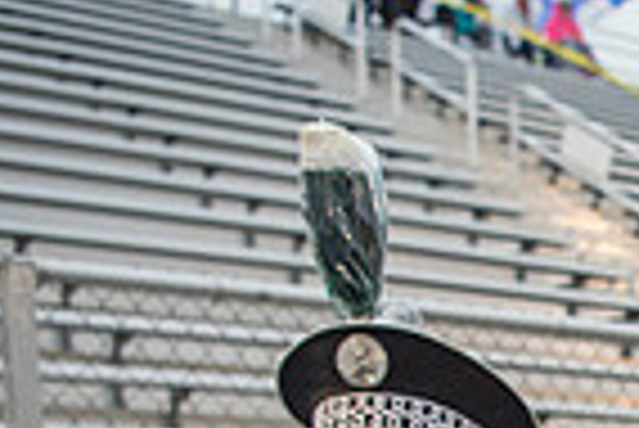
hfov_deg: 17.6
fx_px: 1741
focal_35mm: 98
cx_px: 1080
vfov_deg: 12.5
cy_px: 818
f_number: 3.2
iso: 2000
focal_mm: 24
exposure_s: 1/800
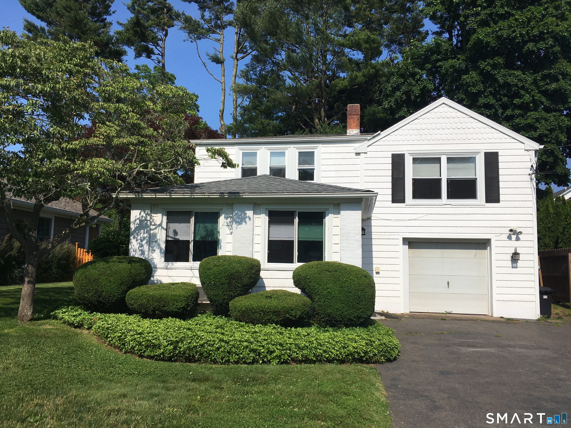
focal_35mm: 29
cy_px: 214
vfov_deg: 48.2
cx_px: 286
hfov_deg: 61.7
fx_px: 478
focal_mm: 4.15
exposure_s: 1/3344
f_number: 2.2
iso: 25
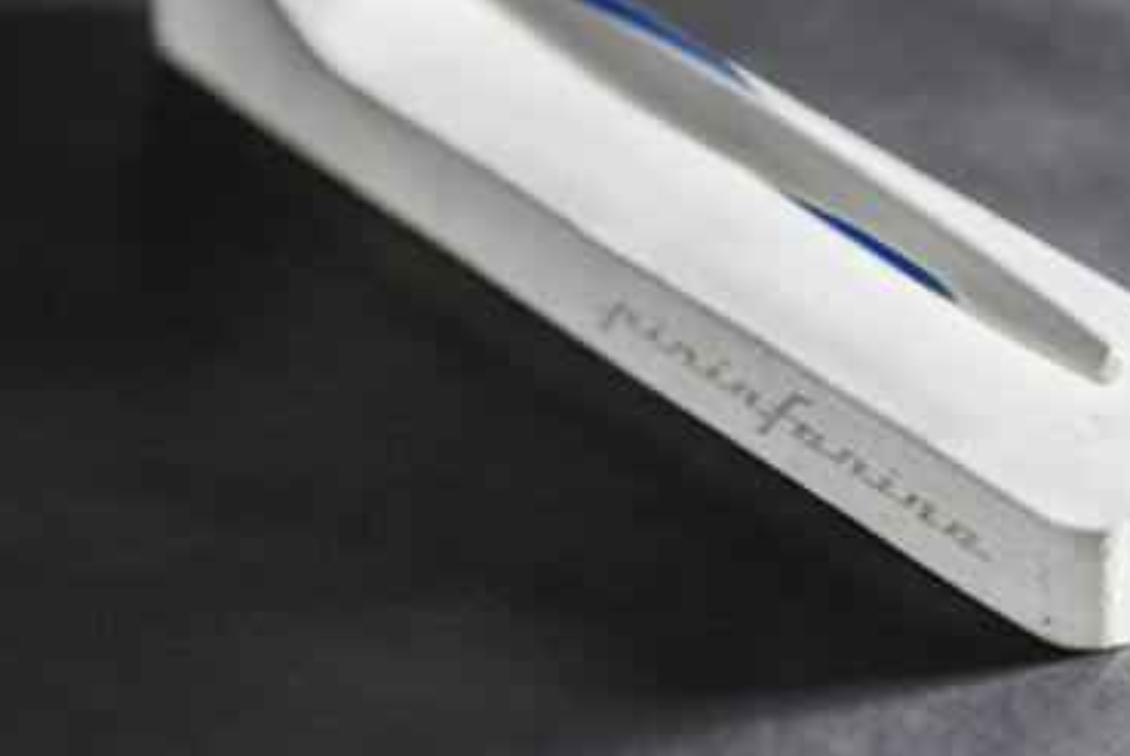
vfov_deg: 16.0
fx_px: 2670
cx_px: 774
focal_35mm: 85
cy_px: 206
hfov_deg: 23.8
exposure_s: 1/25
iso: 800
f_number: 4
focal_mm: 58
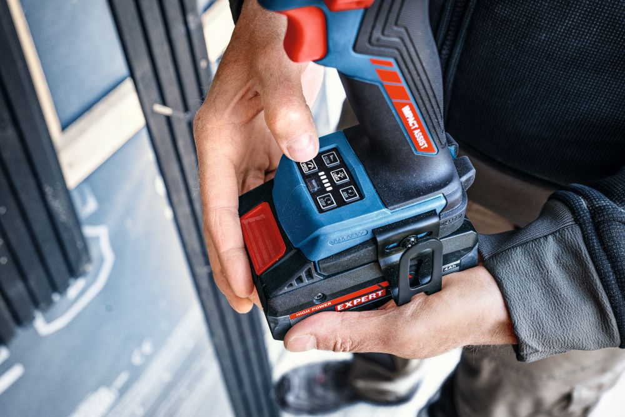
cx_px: 312
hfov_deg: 50.7
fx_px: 660
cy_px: 208
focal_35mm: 38
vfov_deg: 35.1
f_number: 6.3
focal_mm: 38
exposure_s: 1/80
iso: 800
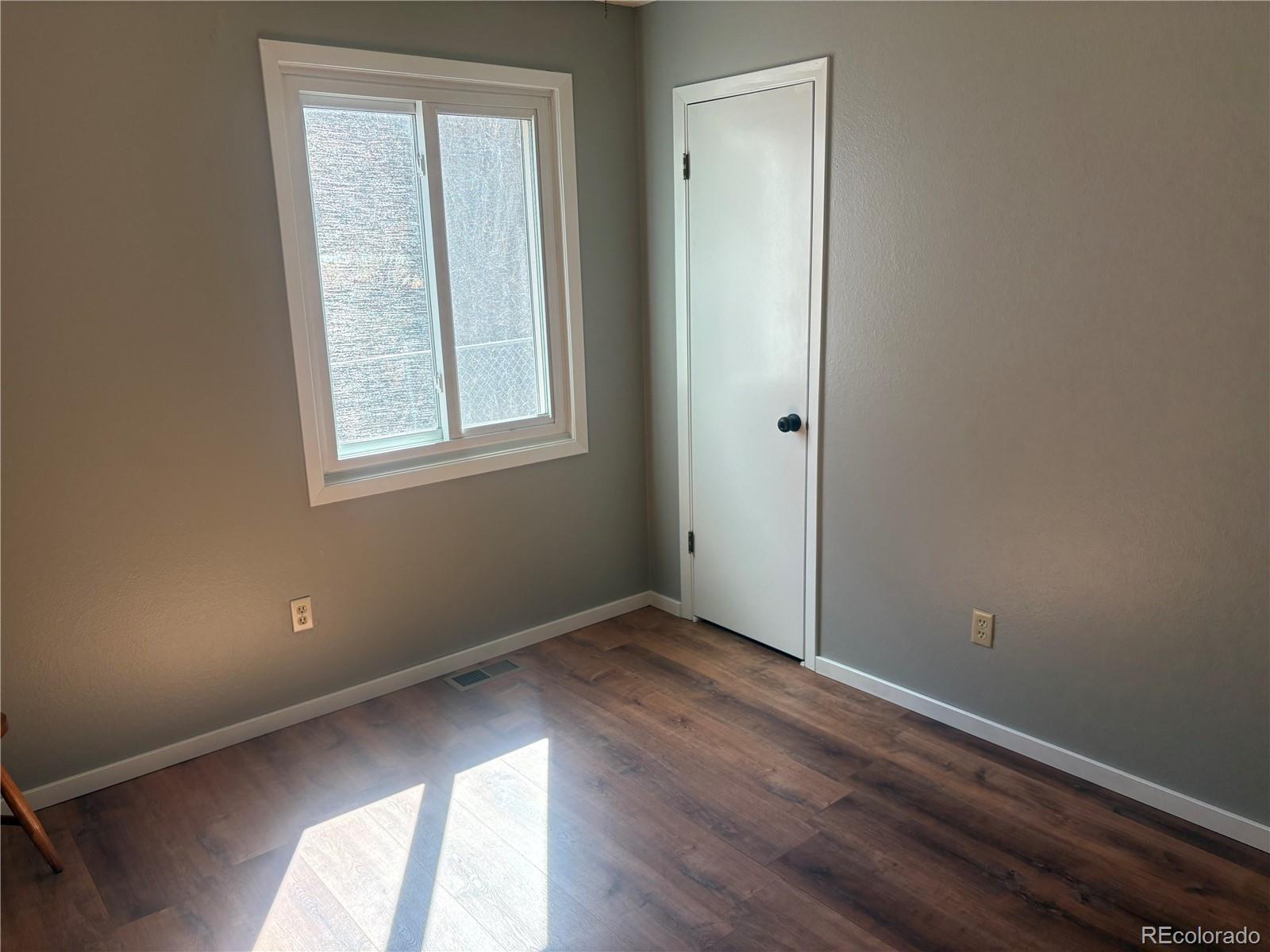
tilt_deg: -13.2
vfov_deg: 53.1
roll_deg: +2.3
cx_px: 635
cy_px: 476
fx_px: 954
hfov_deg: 67.3
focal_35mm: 26
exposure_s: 1/156
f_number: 1.6
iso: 80
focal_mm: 5.96
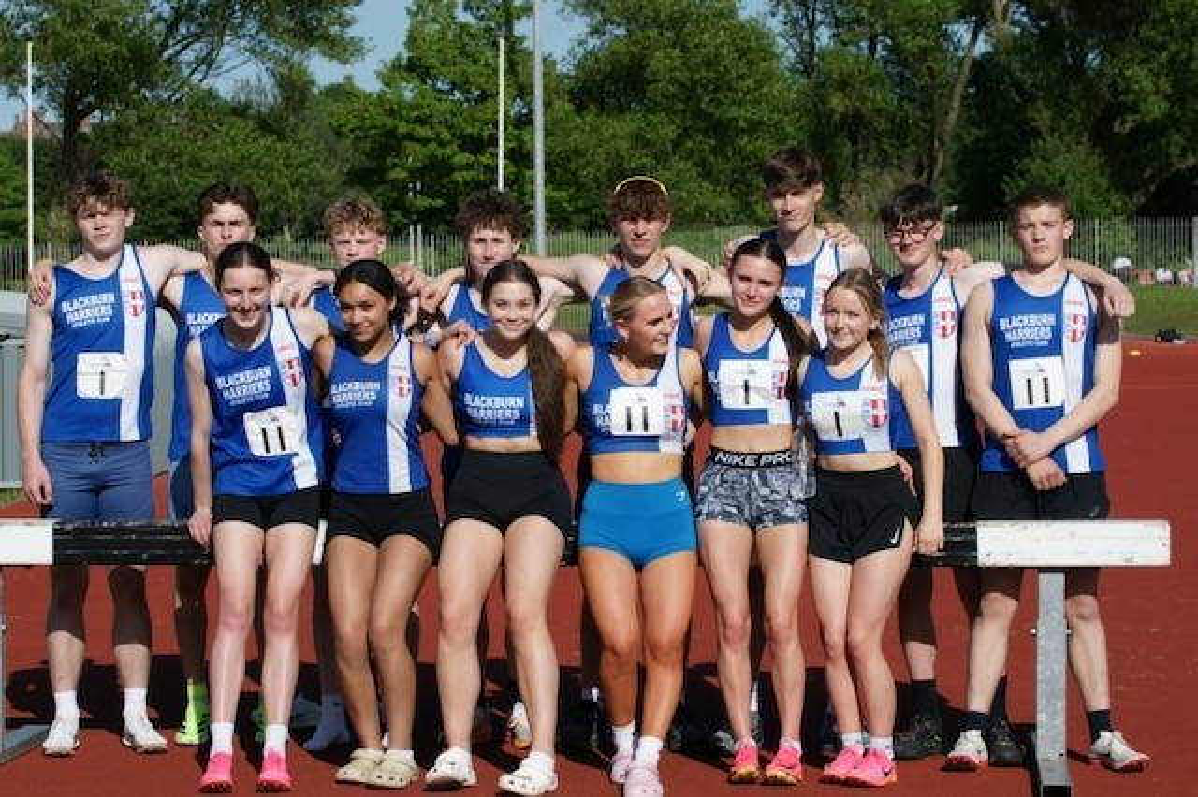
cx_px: 599
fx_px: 3492
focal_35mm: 105
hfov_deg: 19.5
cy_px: 398
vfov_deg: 13.0
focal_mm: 70
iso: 200
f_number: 9
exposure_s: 1/640
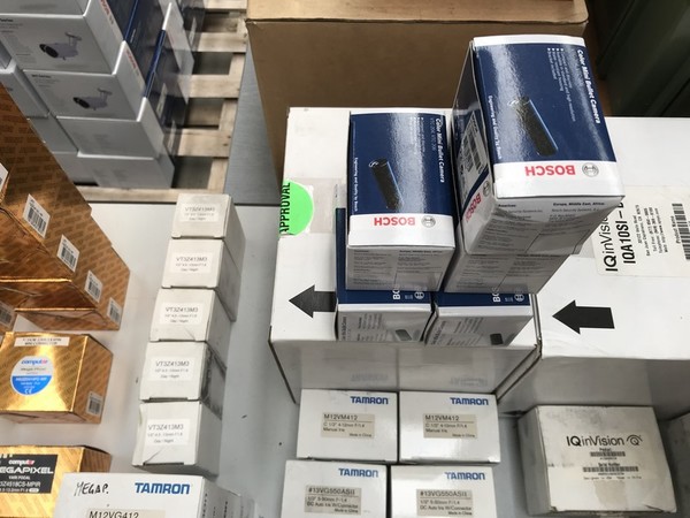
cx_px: 345
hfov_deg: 63.4
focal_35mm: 28
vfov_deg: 49.7
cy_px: 259
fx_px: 558
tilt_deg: -64.2
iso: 20
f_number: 1.8
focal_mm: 3.99
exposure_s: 1/190
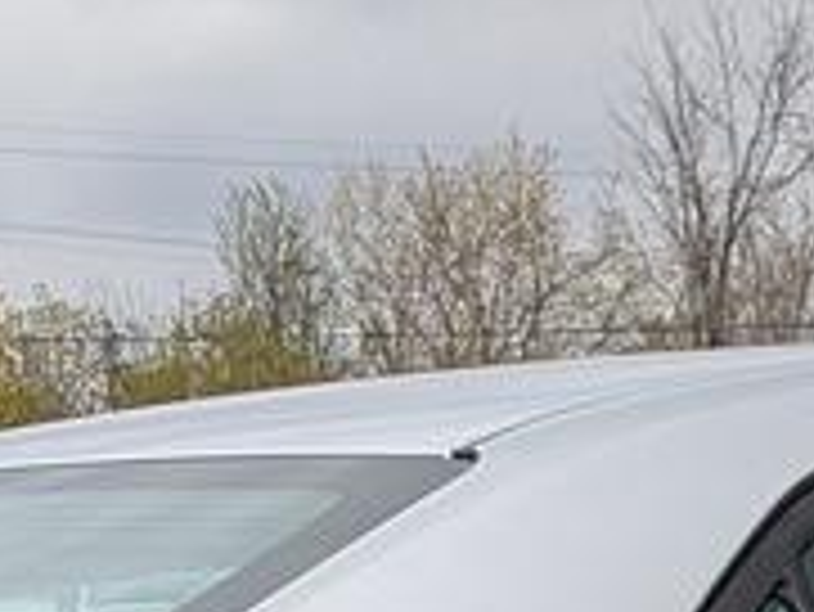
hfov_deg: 11.1
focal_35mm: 177
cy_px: 1719
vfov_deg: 7.5
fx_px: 4165
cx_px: 636
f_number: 1.89
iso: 49
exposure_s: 1/1292
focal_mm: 5.43
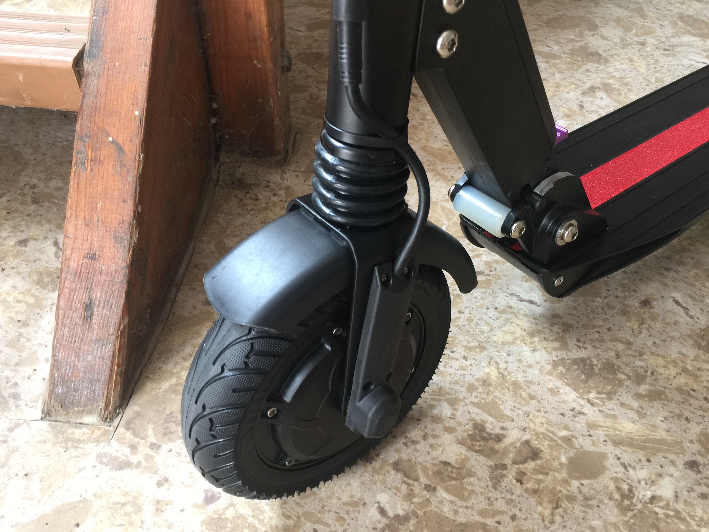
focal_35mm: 29
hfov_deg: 61.7
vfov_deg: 48.2
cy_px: 266
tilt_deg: -45.8
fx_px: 594
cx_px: 354
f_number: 2.2
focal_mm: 4.15
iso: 40
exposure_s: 1/17
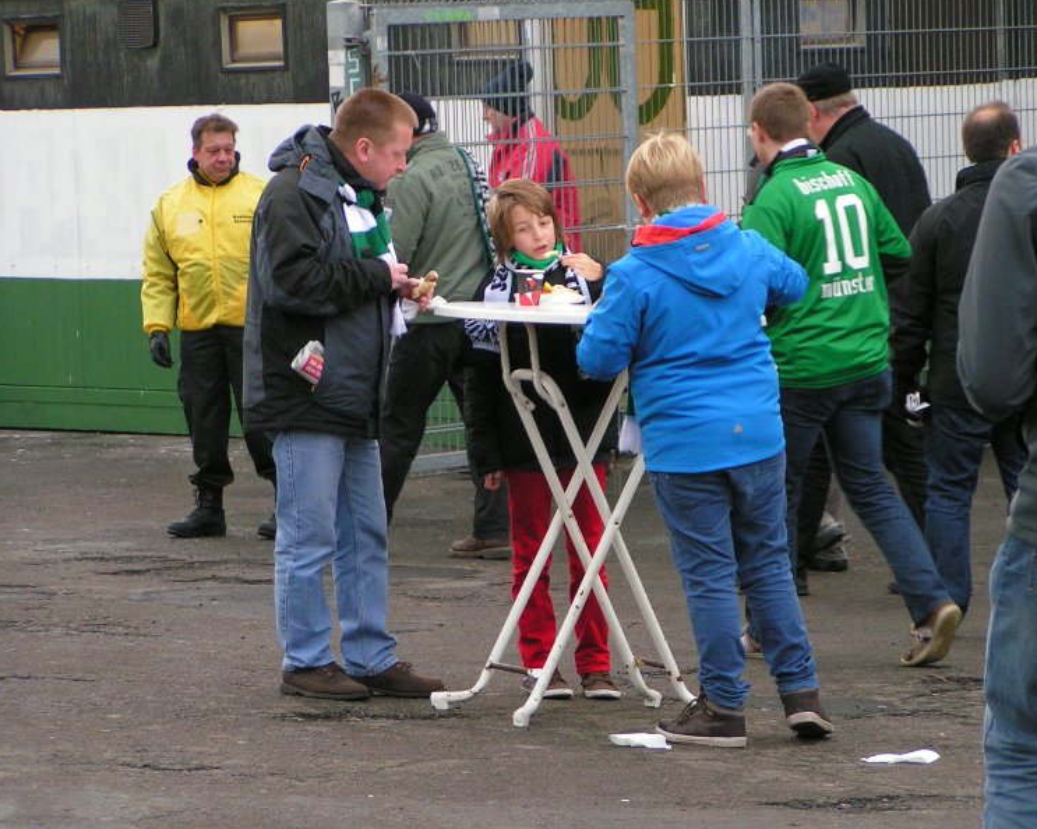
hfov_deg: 11.7
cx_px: 553
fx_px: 5063
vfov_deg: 9.4
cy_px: 412
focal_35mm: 165
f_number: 3.5
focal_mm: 24
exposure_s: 1/160
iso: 160
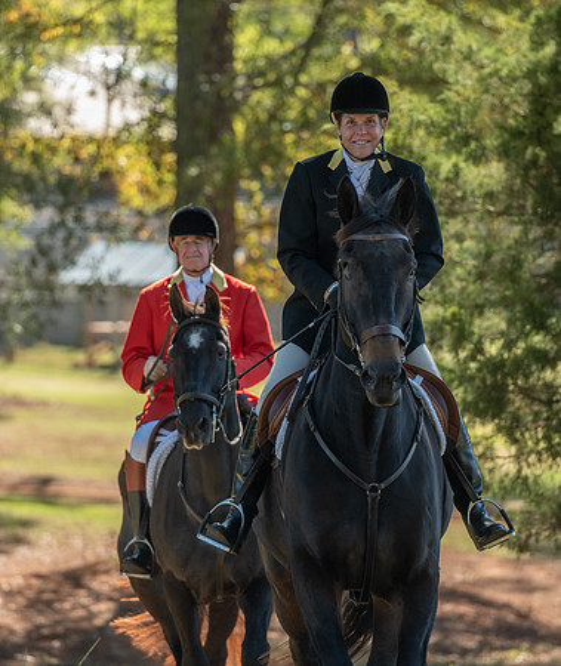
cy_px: 322
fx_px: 6471
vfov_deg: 5.9
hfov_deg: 5.0
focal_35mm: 322
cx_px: 246
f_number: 4
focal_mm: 200
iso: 280
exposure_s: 1/320
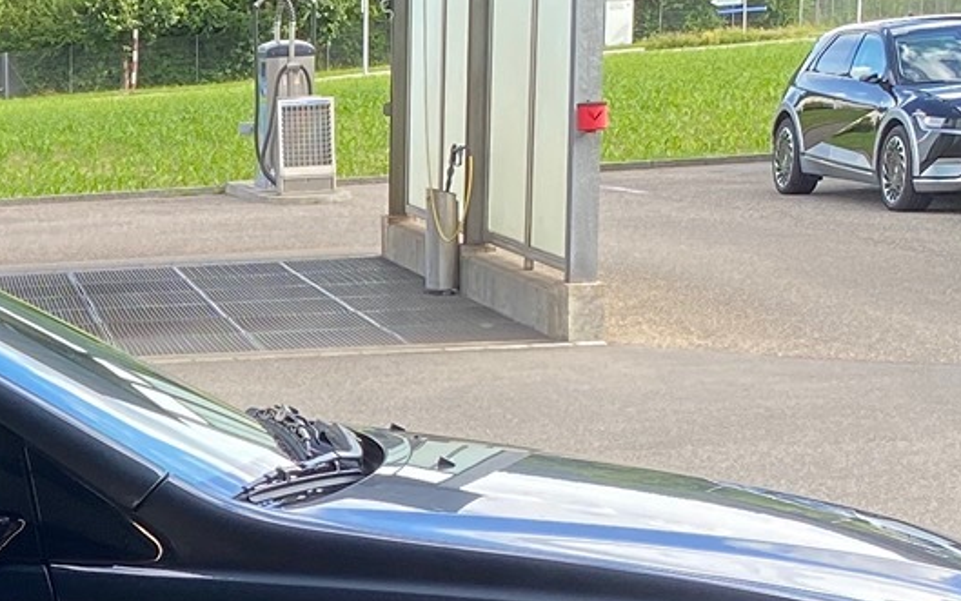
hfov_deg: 17.8
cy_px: 703
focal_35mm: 105
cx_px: -456
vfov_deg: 12.2
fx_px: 2751
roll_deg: +3.0
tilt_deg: -12.0
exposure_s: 1/222
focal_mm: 4.25
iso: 32
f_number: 1.8
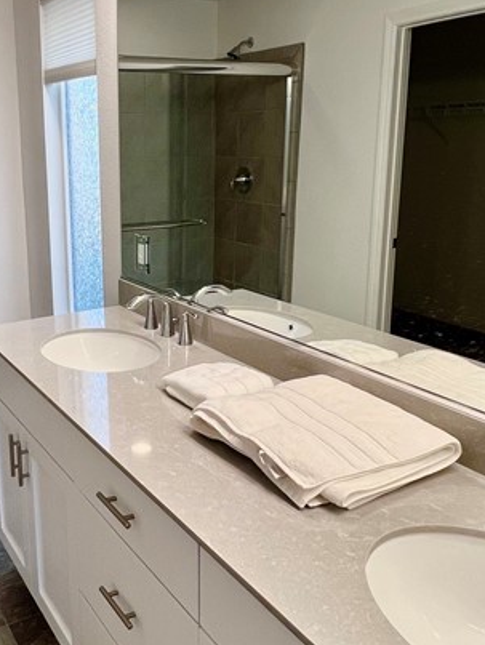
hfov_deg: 41.4
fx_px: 616
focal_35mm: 33
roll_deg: +3.6
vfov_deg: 55.2
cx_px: 106
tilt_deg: -12.2
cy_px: 290
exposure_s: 1/120
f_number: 1.8
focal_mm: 1.57
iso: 125
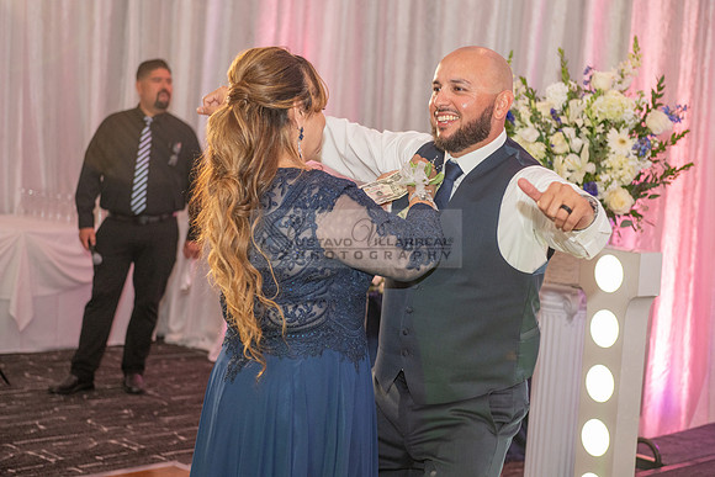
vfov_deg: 21.9
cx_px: 358
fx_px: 1232
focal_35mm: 62
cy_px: 238
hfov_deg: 32.4
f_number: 3.5
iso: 1600
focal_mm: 62
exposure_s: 1/125
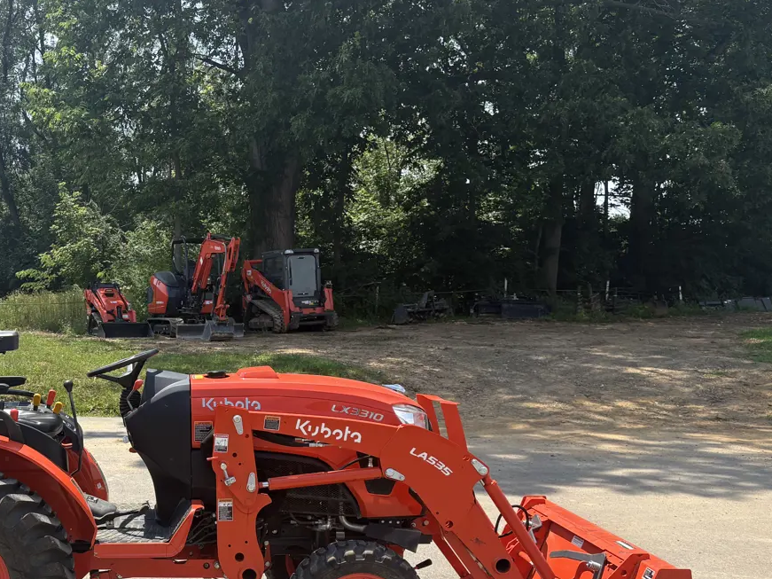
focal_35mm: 43
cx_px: 136
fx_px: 959
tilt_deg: -6.9
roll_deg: +0.6
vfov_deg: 32.8
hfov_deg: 41.6
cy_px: 447
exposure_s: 1/2012
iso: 50
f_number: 1.6
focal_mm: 5.96
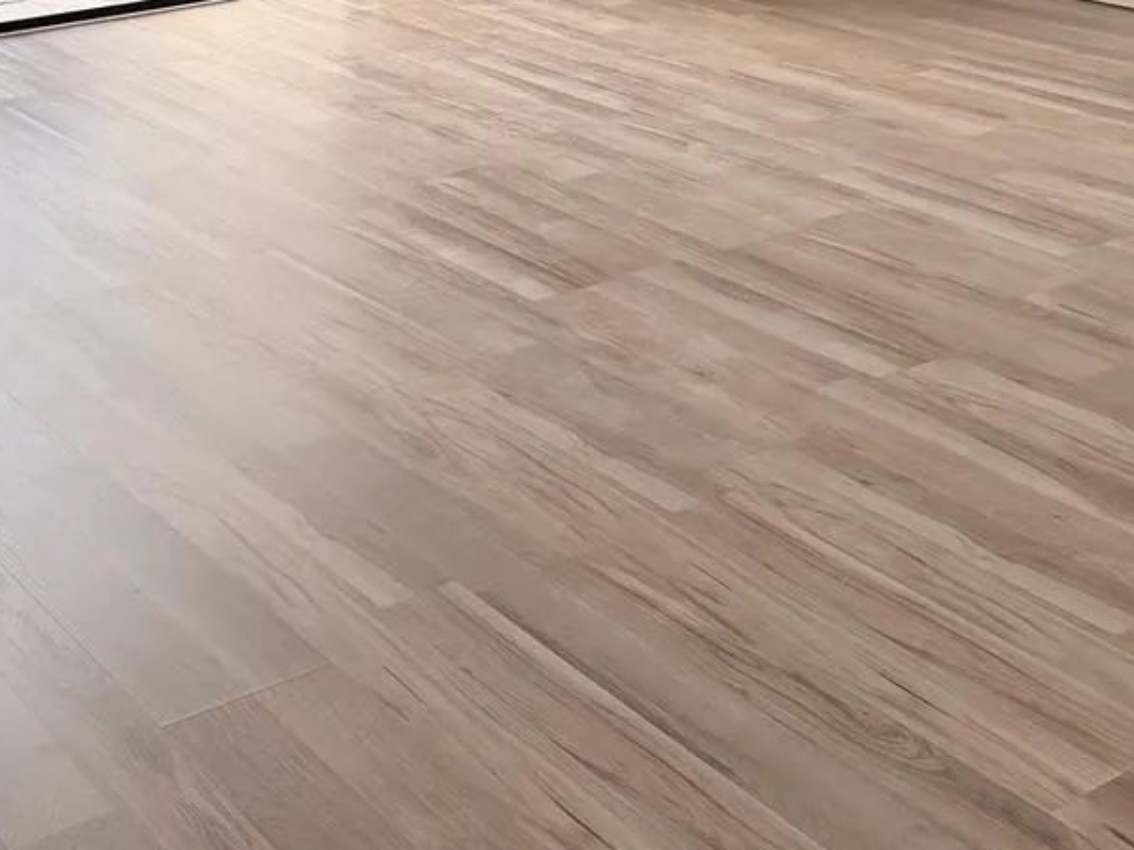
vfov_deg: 21.0
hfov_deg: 30.2
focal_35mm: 64
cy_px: -225
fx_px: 2097
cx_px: 639
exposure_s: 1/153
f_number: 1.78
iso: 200
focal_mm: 6.76
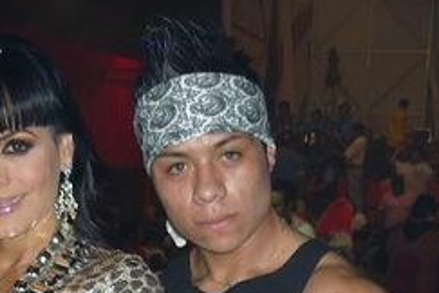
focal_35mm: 85
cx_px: 184
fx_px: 1036
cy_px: 407
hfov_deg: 23.9
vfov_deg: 15.1
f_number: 2.8
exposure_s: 1/30
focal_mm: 5.5
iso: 100
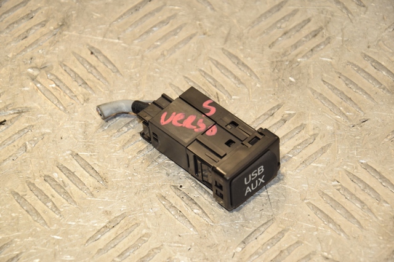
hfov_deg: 13.0
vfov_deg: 8.7
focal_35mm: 158
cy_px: 131
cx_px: 197
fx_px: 1723
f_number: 7.1
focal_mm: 105
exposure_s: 1/200
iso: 800
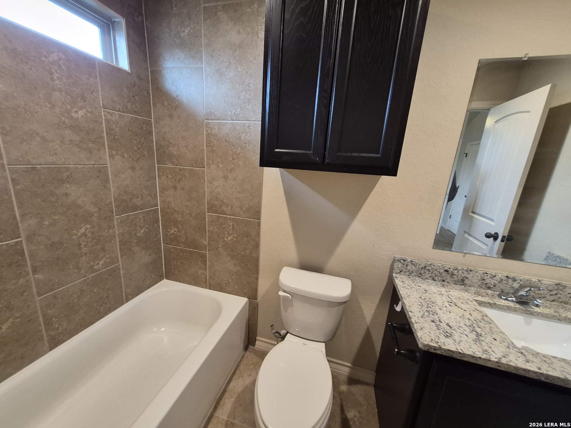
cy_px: 214
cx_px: 286
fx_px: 214
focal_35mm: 13
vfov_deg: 89.9
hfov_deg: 106.2
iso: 320
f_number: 2.2
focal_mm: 1.74
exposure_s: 1/60
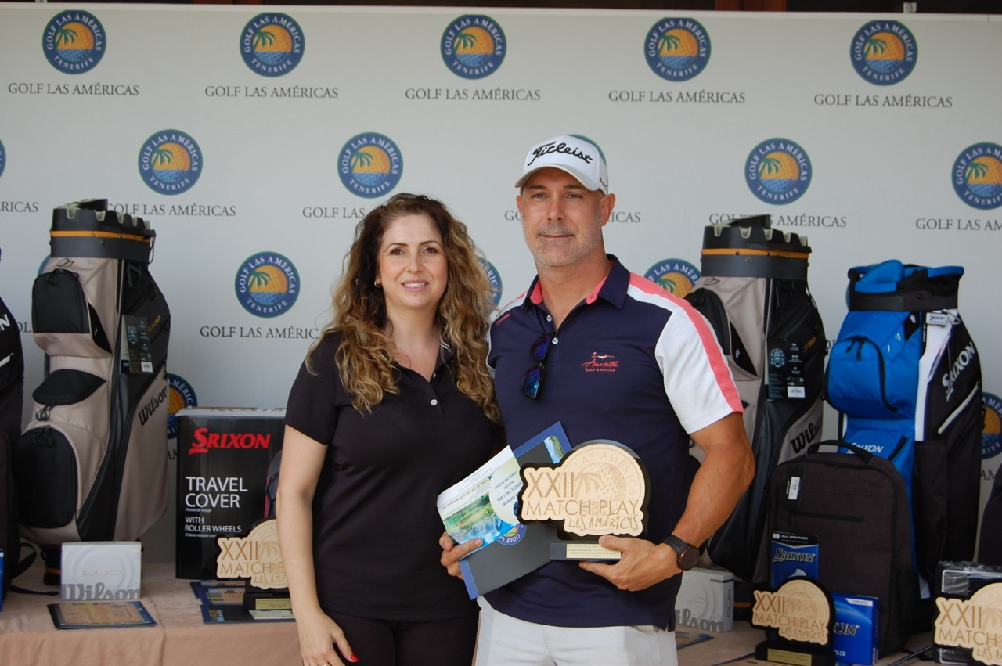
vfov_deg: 23.7
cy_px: 333
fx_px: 1585
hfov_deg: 35.1
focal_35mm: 57
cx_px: 501
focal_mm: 38
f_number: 5.6
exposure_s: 1/125
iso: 200
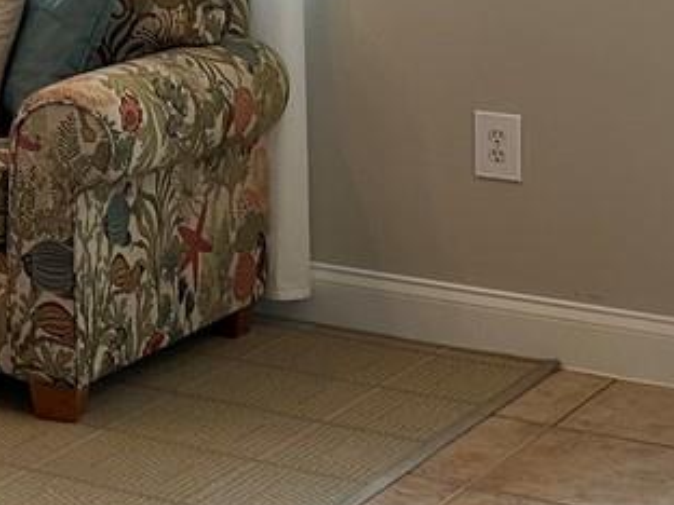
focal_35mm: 123
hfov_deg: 14.3
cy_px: -283
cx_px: -514
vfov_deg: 11.5
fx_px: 2395
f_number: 1.78
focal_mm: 6.86
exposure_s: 1/120
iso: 125
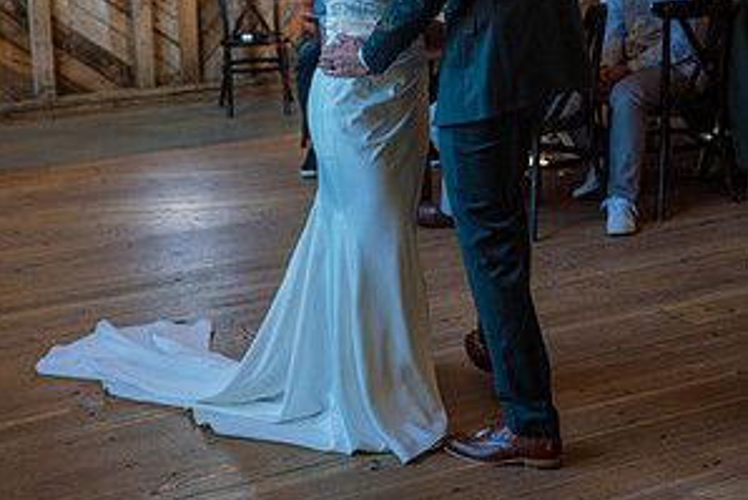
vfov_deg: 19.6
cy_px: 30
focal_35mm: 68
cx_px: 374
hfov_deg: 29.6
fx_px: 1414
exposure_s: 1/320
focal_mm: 45
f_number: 3.2
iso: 400
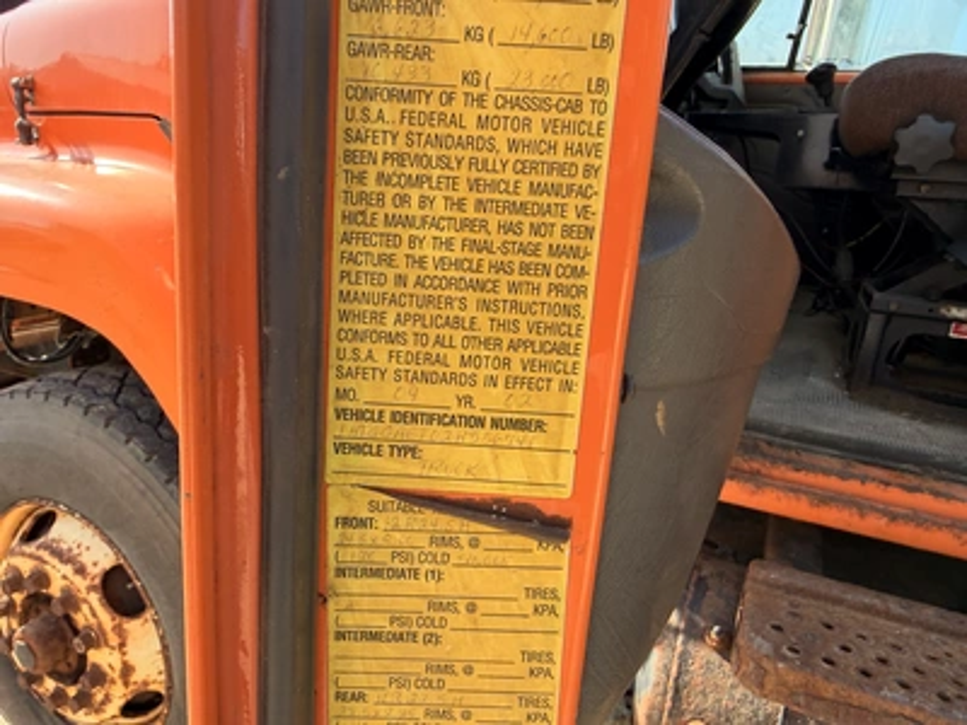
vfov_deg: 56.8
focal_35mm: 24
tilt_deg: -18.1
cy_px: 362
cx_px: 484
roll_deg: -3.7
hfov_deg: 71.6
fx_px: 670
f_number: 2.2
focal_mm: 2.22
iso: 40
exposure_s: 1/187
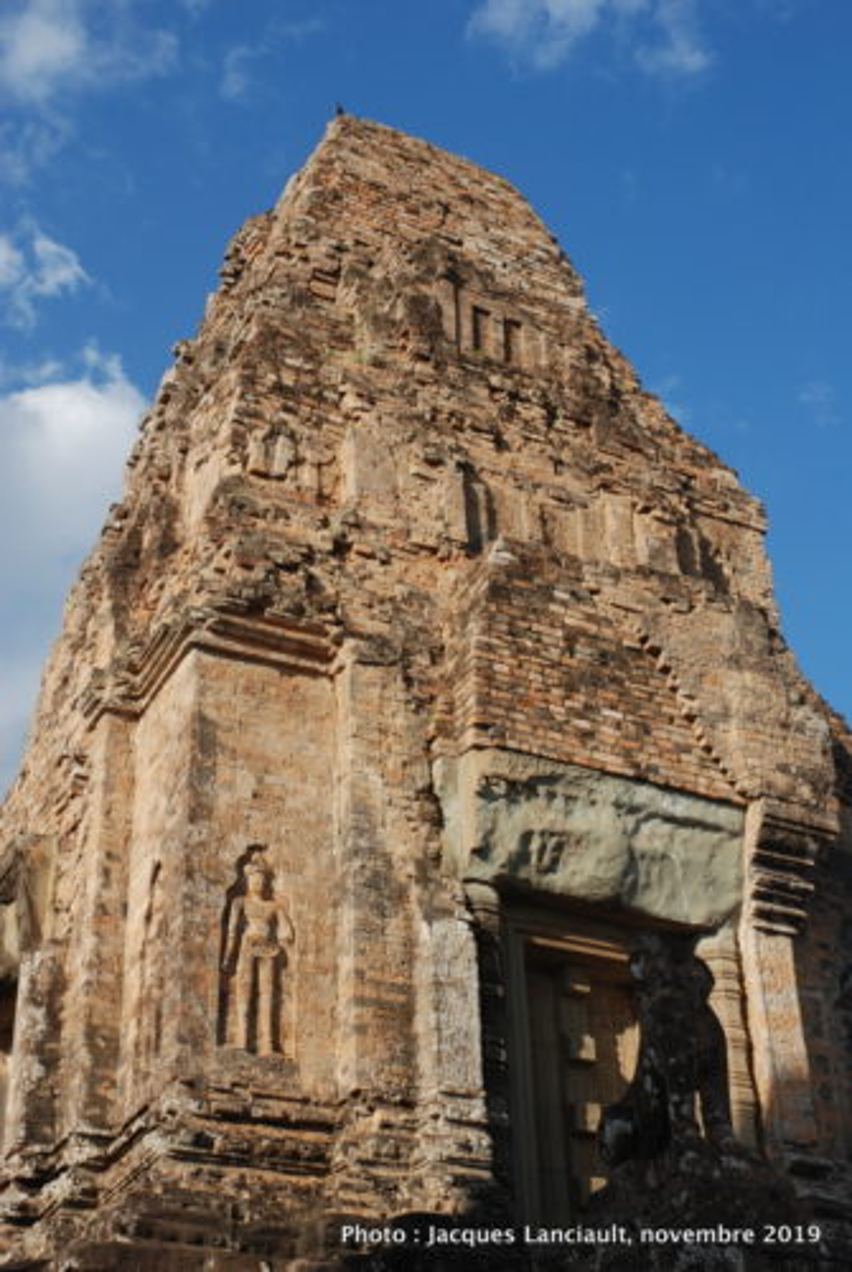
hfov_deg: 25.8
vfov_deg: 37.8
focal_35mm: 52
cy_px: 636
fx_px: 1857
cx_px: 426
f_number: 16
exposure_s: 1/60
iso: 100
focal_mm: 35
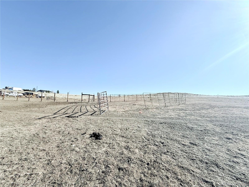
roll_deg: -1.3
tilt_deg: +5.0
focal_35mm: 14
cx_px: 124
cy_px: 94
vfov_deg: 85.7
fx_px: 101
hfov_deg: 102.1
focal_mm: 2.22
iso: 50
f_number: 2.2
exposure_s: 1/2506
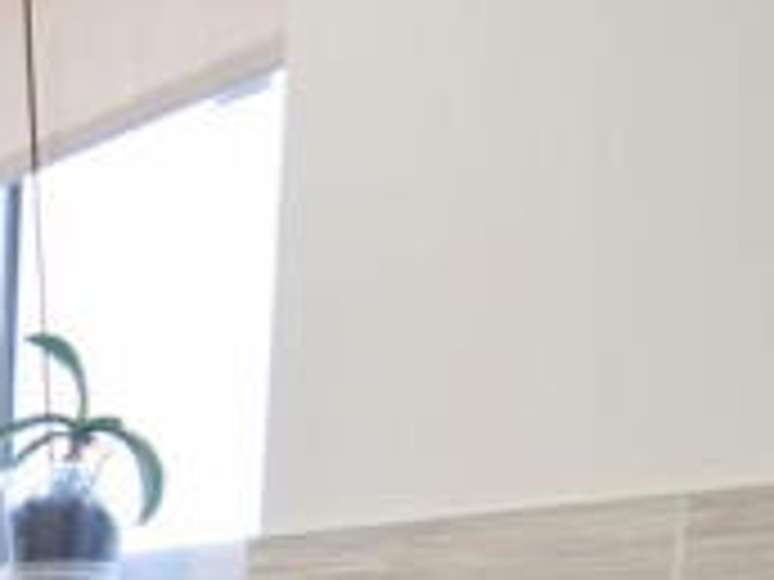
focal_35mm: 55
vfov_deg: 22.6
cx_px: -310
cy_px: 825
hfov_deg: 27.2
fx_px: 1230
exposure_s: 1/80
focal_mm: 10
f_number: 4.5
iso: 400
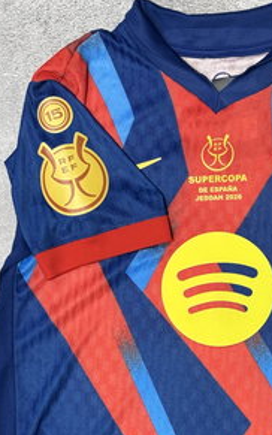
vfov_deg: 20.5
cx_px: 257
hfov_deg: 12.8
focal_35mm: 101
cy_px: 313
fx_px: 1197
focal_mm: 5.96
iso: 250
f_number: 1.6
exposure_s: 1/33
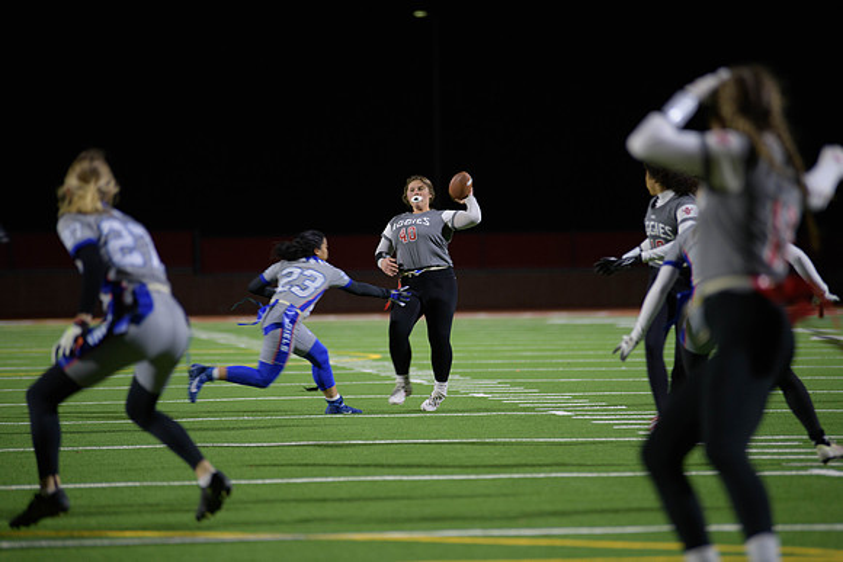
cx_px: 422
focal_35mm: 200
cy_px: 281
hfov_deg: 10.3
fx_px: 4684
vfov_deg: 6.9
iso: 1000
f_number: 2.8
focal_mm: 200
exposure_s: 1/200
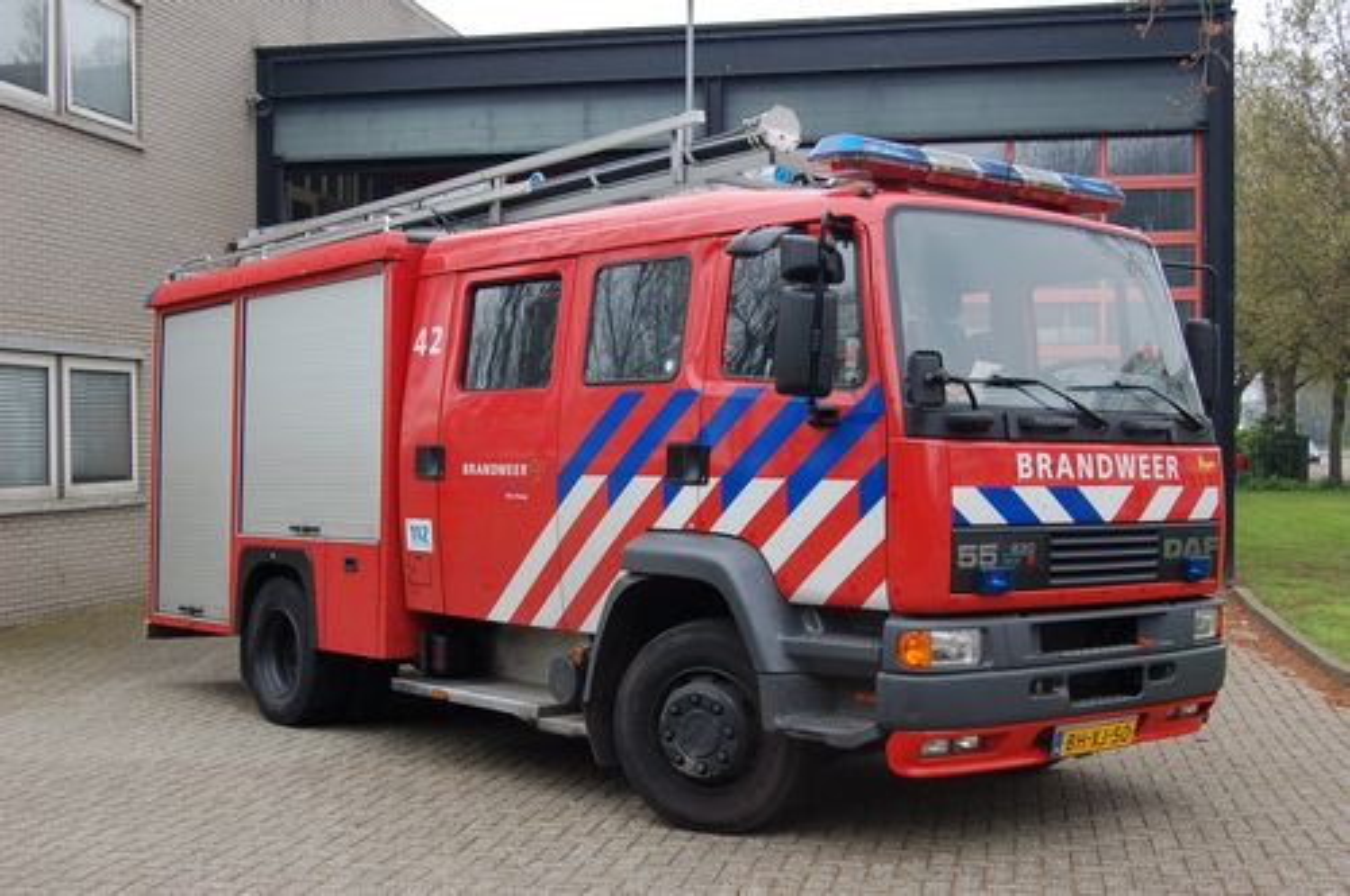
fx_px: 1685
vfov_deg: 29.8
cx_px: 675
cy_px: 448
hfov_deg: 43.7
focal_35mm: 45
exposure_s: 1/60
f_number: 8
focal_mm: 30
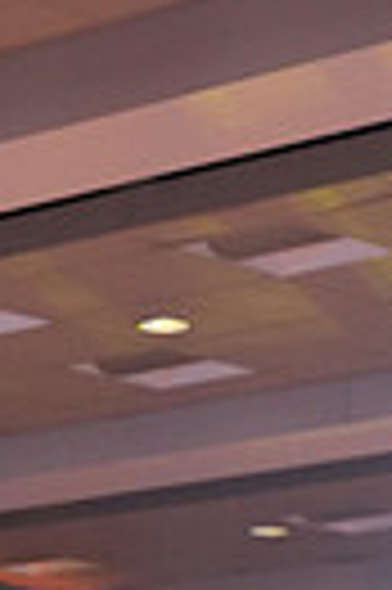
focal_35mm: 231
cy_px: 1243
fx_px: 3783
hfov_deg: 5.9
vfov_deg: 8.4
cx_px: -110
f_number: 4
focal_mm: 52
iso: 2500
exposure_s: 1/500
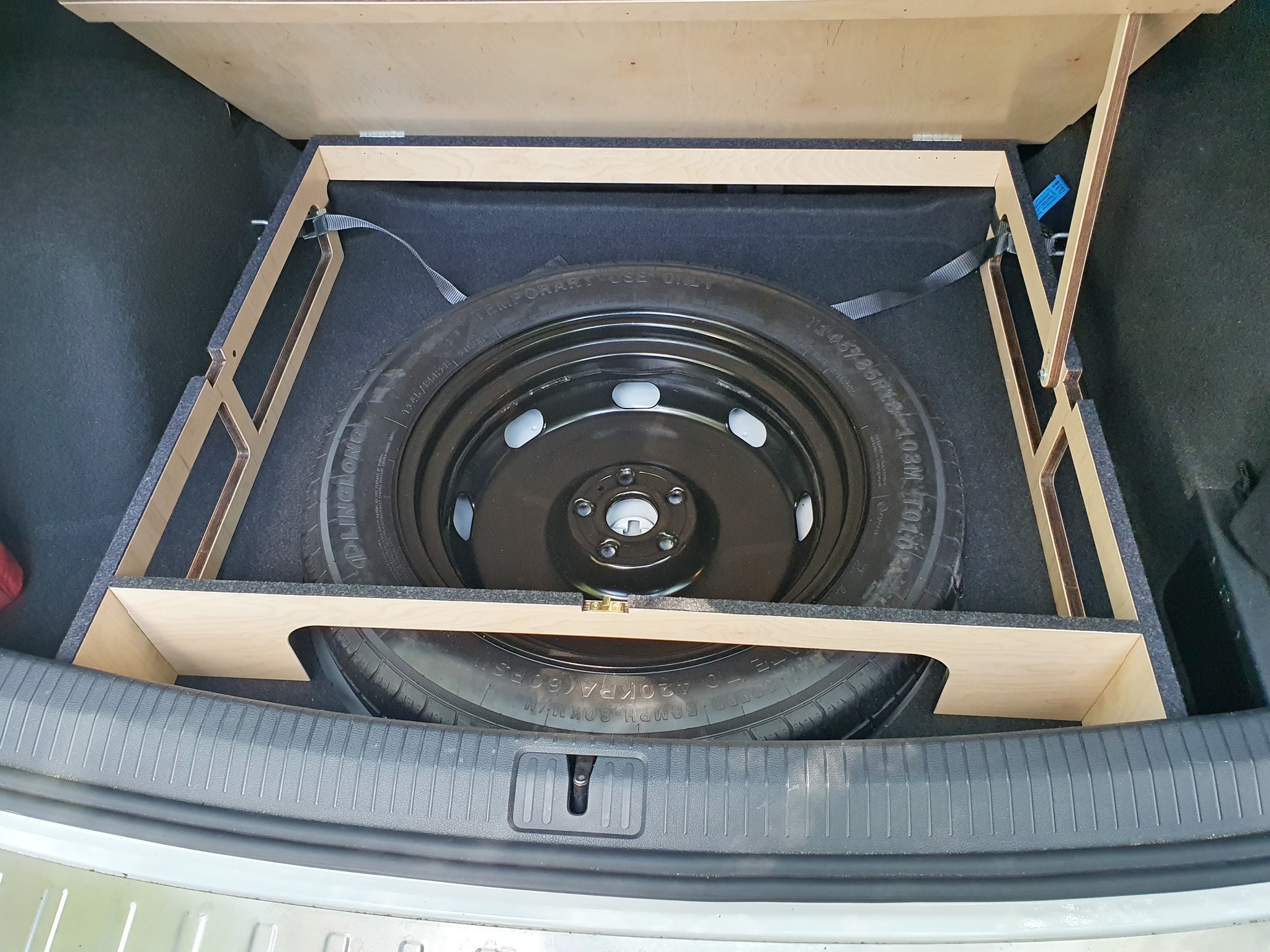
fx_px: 954
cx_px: 635
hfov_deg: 67.3
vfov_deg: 53.1
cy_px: 476
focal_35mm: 26
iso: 200
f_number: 2.4
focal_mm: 4.32
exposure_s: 1/100
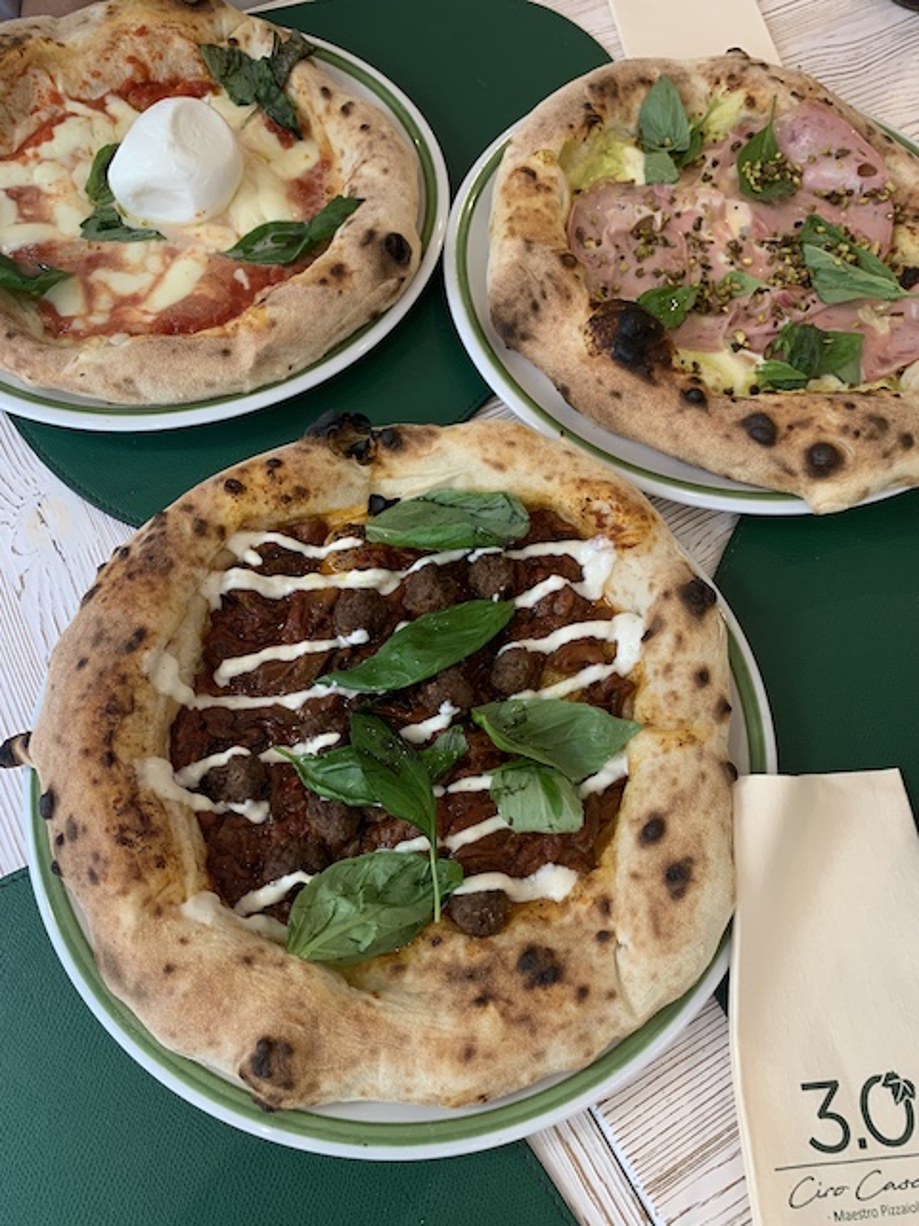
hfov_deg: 53.1
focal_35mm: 26
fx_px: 920
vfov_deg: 67.3
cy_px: 613
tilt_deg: -63.6
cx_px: 460
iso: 80
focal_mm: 4.25
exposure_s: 1/50
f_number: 1.8
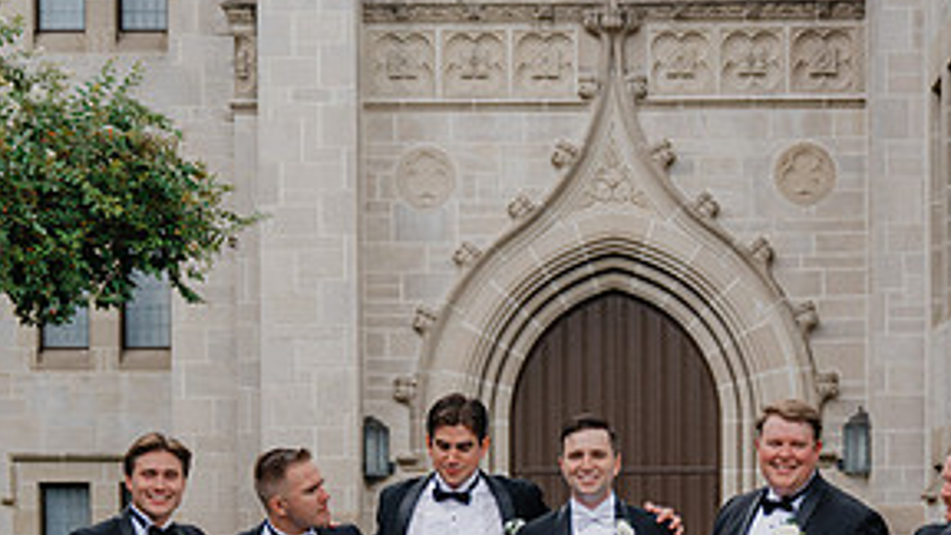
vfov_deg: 12.3
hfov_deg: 22.0
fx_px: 2446
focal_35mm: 97
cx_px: 584
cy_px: 589
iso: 64
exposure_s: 1/250
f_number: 2.8
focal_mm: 46
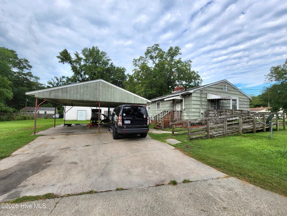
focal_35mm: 13
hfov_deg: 106.1
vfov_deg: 90.0
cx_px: 144
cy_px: 108
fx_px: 108
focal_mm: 2.2
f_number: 2.2
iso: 50
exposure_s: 1/1111
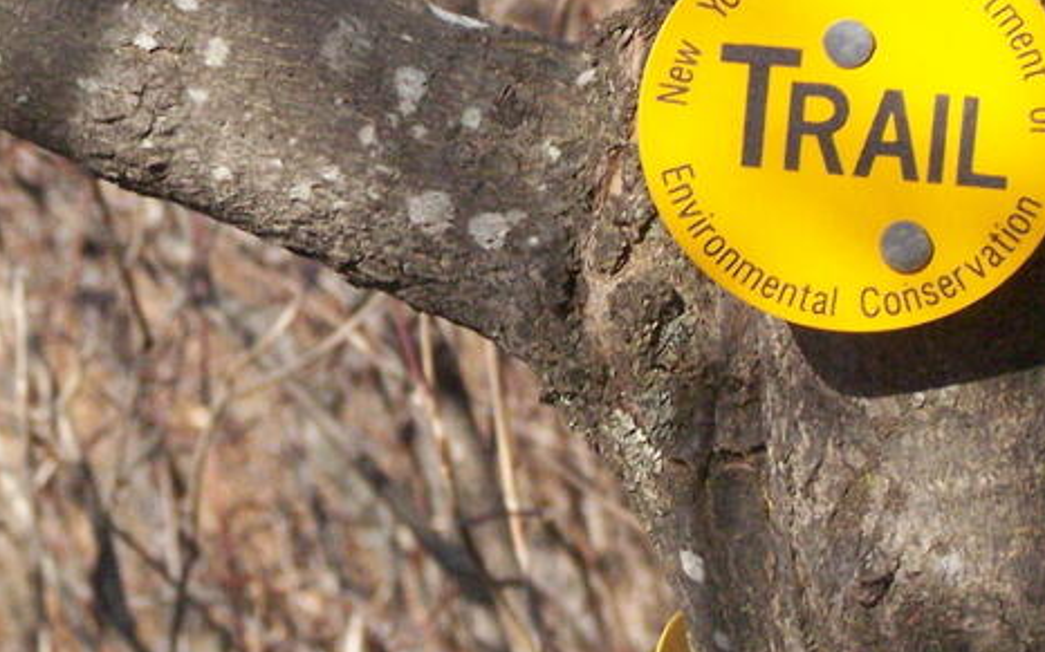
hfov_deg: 9.5
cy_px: 246
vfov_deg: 6.0
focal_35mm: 219
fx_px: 6236
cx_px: 173
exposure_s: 1/800
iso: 400
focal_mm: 15.6
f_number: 3.2
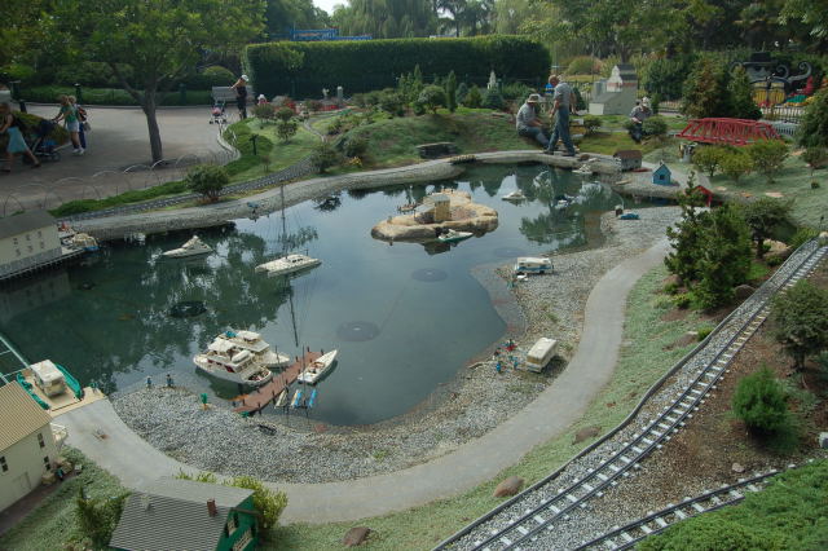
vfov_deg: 47.9
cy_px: 276
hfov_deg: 67.4
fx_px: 621
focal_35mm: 27
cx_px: 414
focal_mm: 18
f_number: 6.3
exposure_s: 1/160
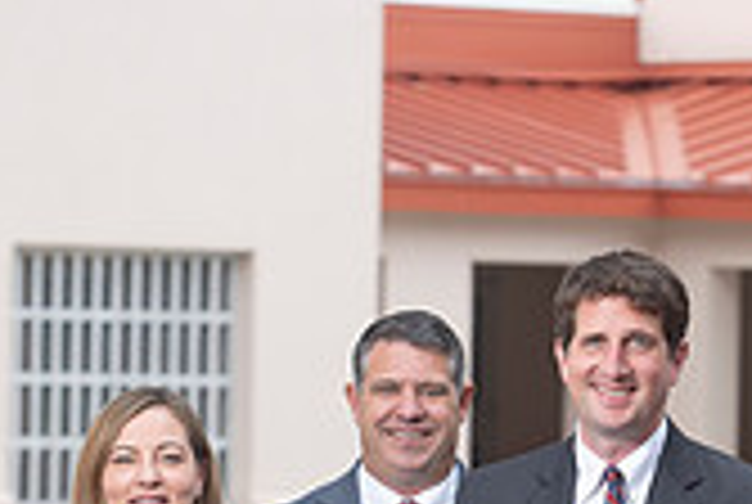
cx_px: 644
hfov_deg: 4.7
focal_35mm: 438
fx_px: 9166
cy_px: 830
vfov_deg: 3.1
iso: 250
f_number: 8
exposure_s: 1/200
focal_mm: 125
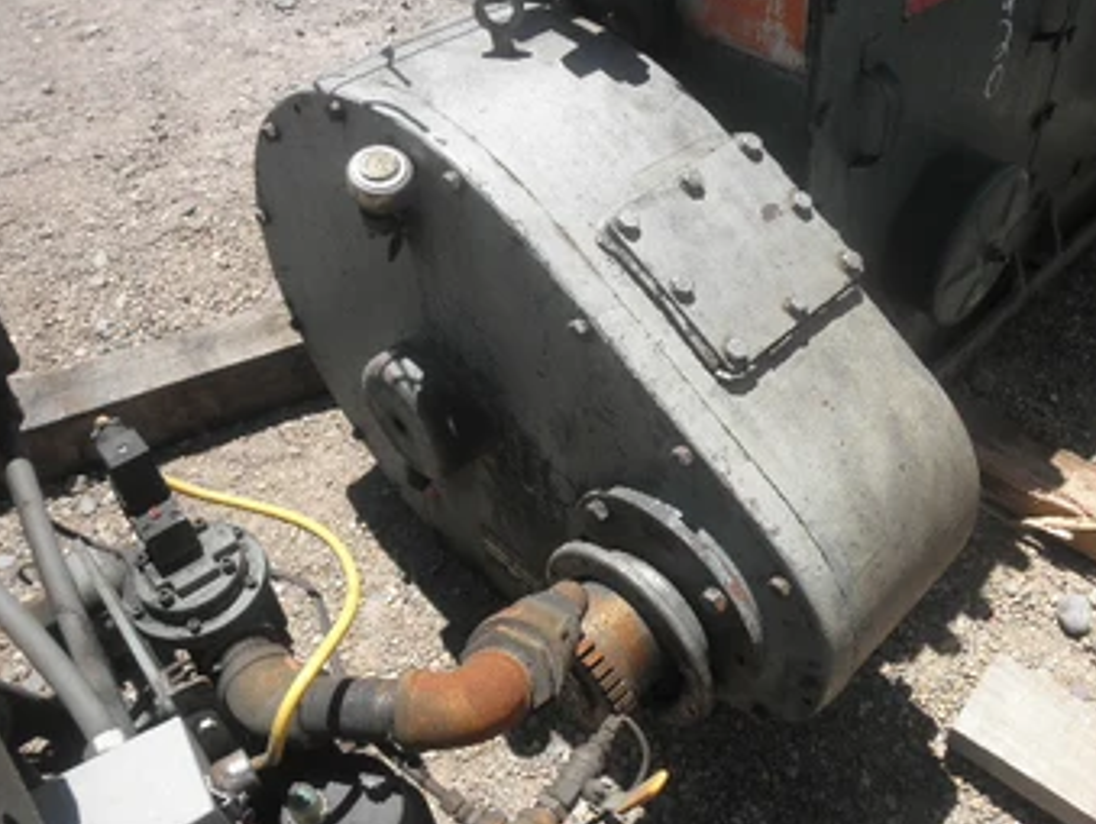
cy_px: 414
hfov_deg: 55.1
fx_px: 1046
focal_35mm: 33
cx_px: 627
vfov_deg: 43.0
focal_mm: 5
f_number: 8.5
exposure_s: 1/100
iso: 64
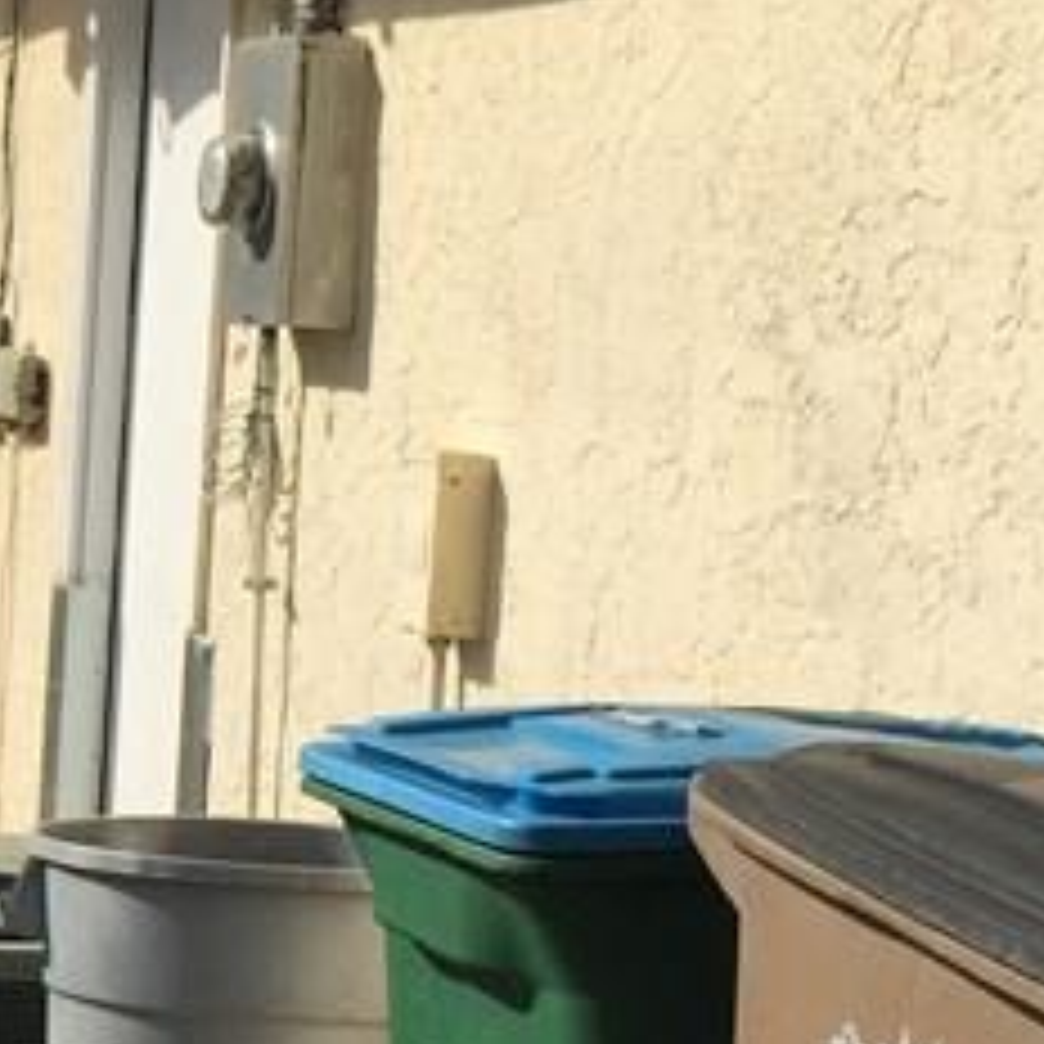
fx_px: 3856
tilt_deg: -6.3
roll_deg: -3.6
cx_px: -274
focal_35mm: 113
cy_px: 567
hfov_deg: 14.8
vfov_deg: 15.4
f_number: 2.2
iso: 32
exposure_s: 1/4950
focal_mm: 4.15
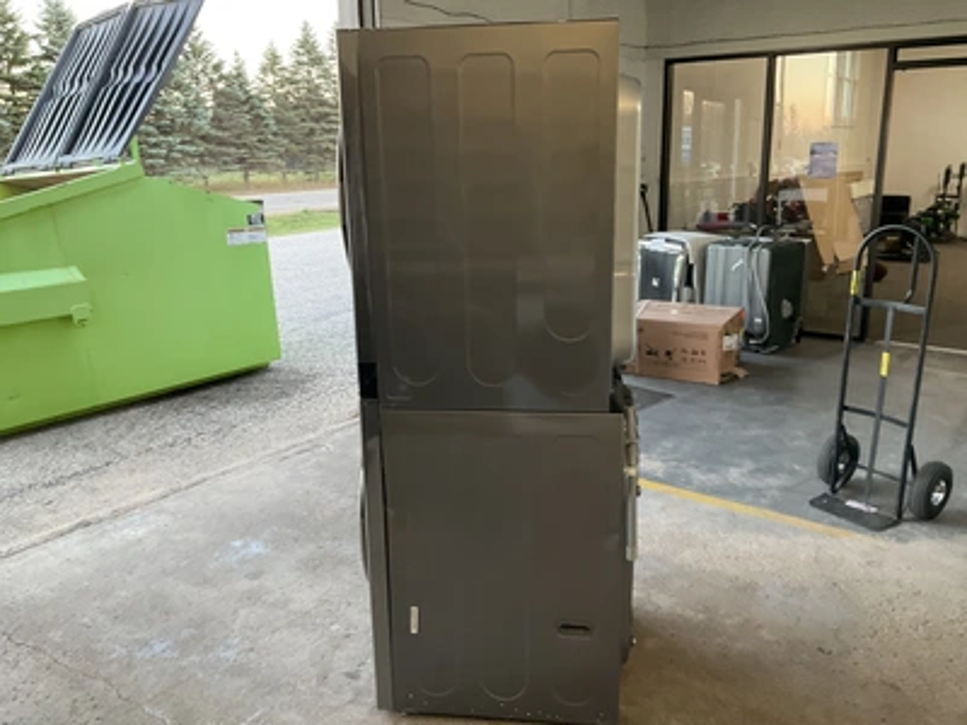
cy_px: 362
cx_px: 484
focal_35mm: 29
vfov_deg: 48.2
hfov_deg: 61.7
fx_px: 810
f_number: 1.8
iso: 160
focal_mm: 3
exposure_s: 1/60
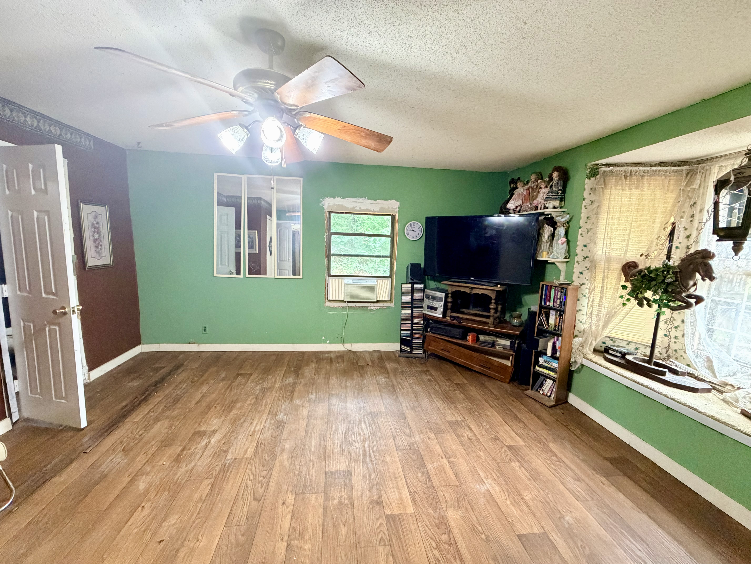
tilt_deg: -8.1
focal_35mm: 14
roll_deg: -2.2
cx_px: 376
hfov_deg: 102.1
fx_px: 304
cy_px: 282
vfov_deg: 85.7
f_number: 2.2
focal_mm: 2.22
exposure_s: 1/60
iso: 640
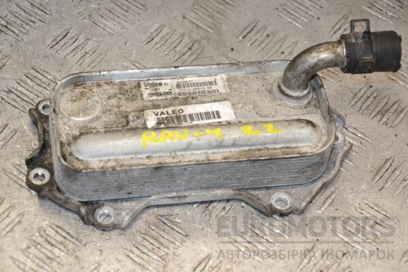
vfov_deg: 13.0
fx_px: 1190
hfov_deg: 19.5
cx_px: 204
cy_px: 136
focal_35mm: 105
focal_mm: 70
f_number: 5.6
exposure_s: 1/200
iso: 800
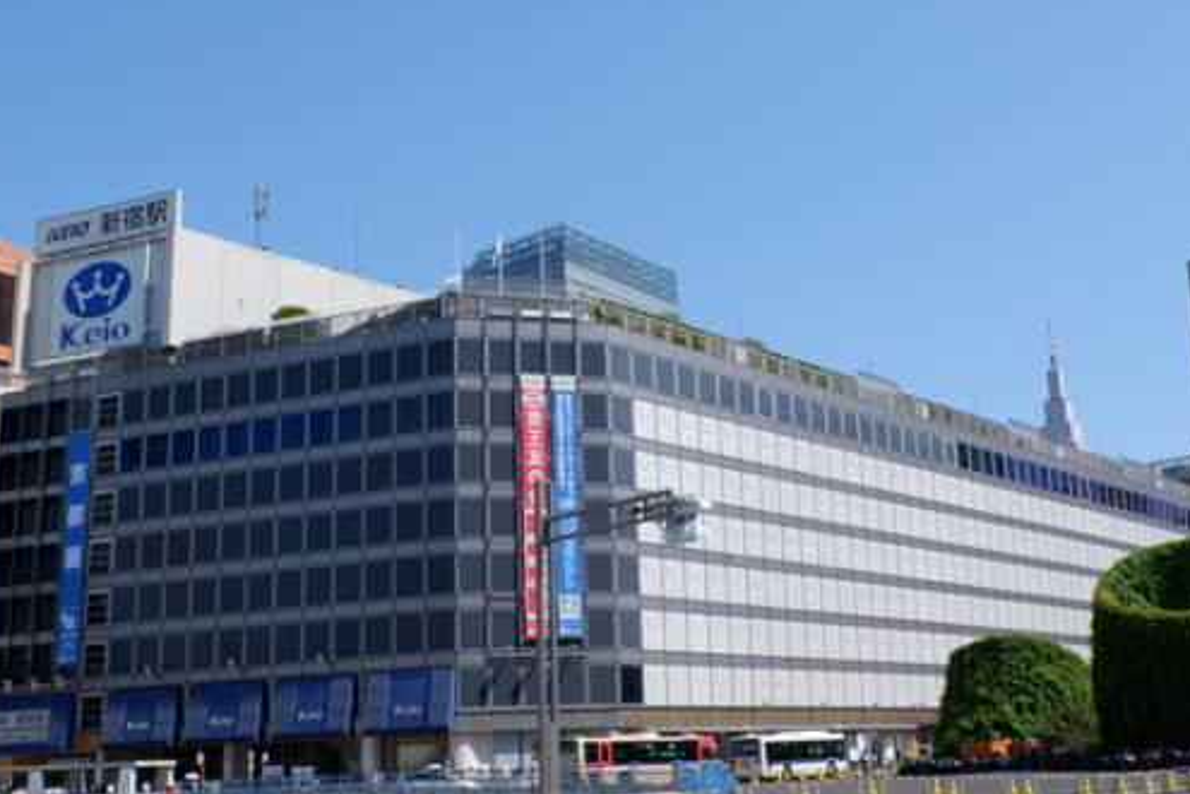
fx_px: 1322
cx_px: 656
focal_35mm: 40
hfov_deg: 48.4
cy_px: 433
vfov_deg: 33.4
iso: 200
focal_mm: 22.2
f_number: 13
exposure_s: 1/170
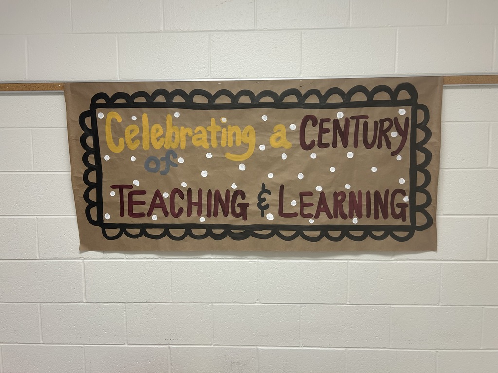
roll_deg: +1.1
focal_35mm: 26
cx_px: 249
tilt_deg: -4.9
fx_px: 374
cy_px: 186
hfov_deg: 67.3
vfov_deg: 53.1
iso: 64
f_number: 1.5
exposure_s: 1/60
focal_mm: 5.7
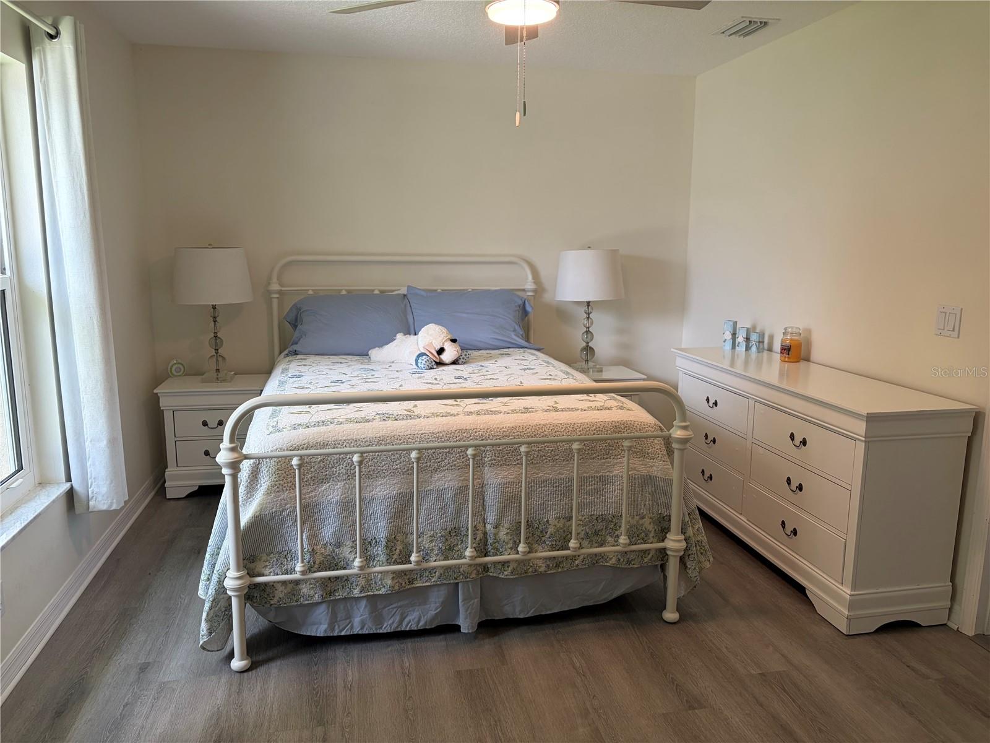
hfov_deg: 67.3
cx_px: 495
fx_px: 744
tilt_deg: -7.7
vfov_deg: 53.1
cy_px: 372
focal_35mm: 26
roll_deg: -0.1
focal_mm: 5.96
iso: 100
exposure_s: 1/120
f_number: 1.6
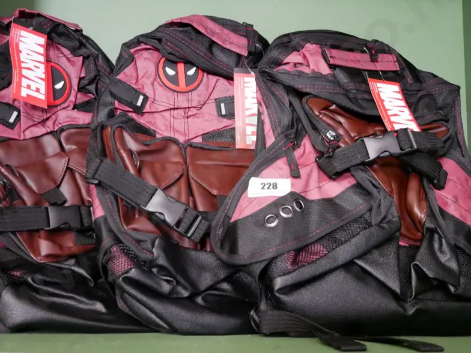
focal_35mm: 47
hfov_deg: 40.4
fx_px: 640
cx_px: 216
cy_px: 159
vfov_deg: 30.9
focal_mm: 18
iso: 3200
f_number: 3.9
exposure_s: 1/40
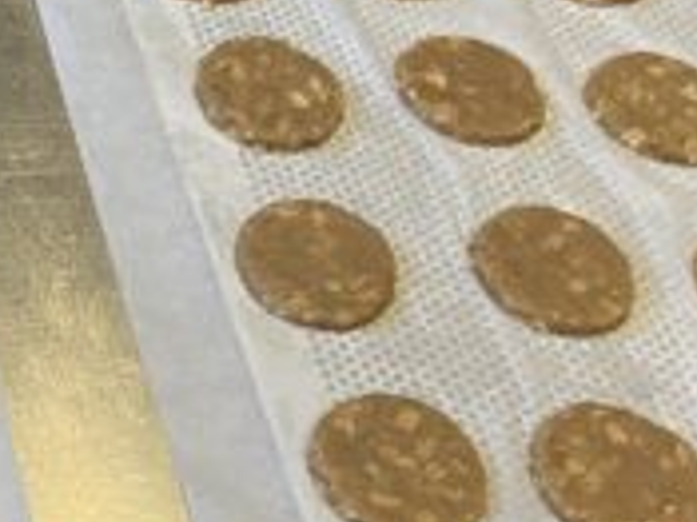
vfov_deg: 14.9
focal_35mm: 99
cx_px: -62
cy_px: 235
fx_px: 1992
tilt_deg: -48.9
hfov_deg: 19.1
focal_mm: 4.25
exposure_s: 1/33
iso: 320
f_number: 1.8
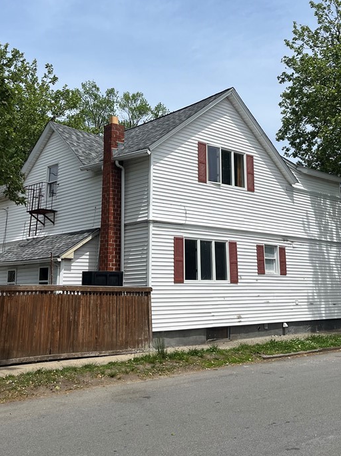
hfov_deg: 36.8
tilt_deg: +14.0
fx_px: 512
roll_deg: +0.6
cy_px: 168
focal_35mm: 39
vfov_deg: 47.4
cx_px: 190
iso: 50
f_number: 1.6
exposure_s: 1/5076
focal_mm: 5.1
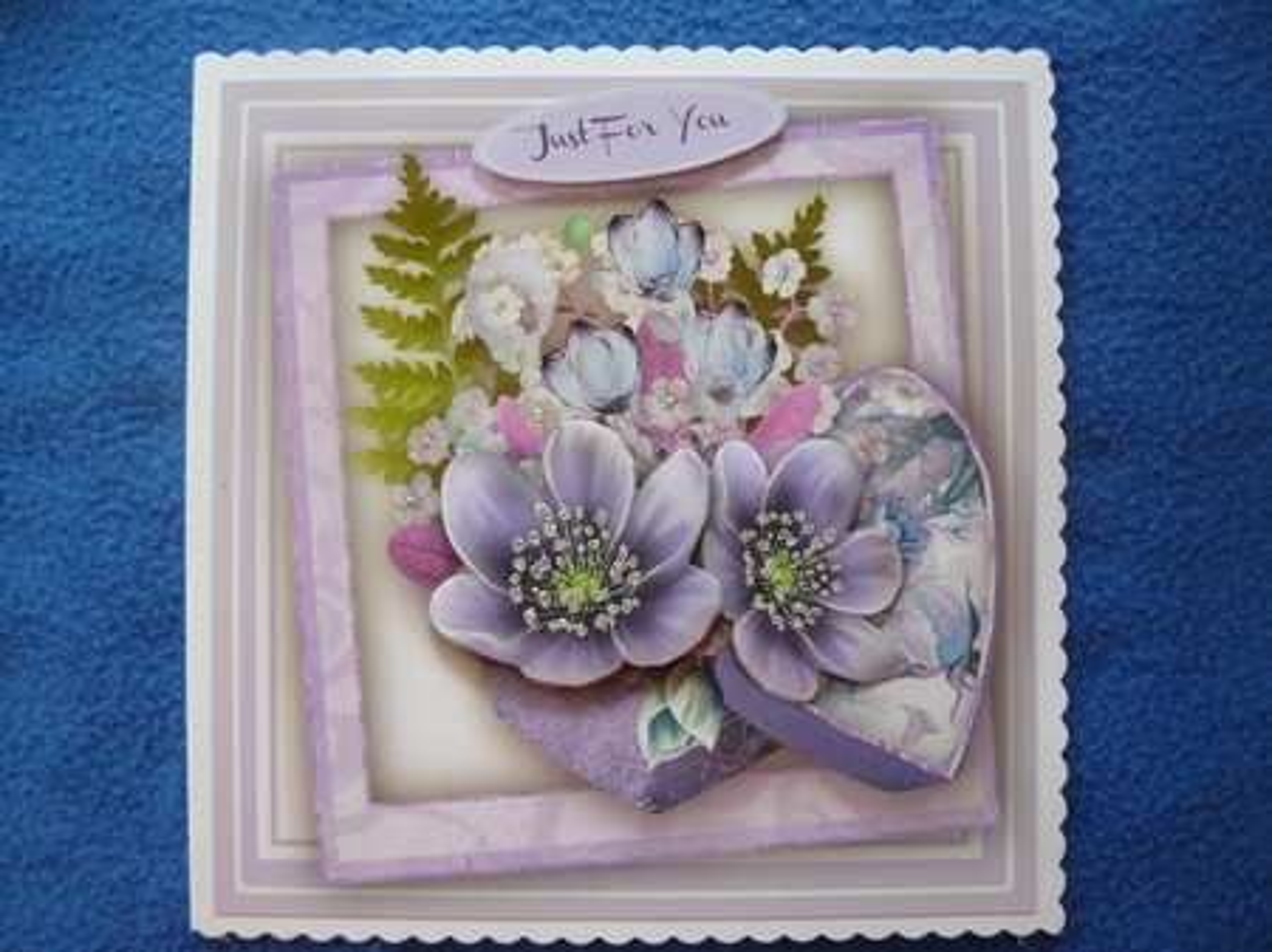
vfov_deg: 39.6
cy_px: 476
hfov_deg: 51.4
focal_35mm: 36
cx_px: 636
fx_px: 1322
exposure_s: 1/30
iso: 100
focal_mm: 6
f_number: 2.8
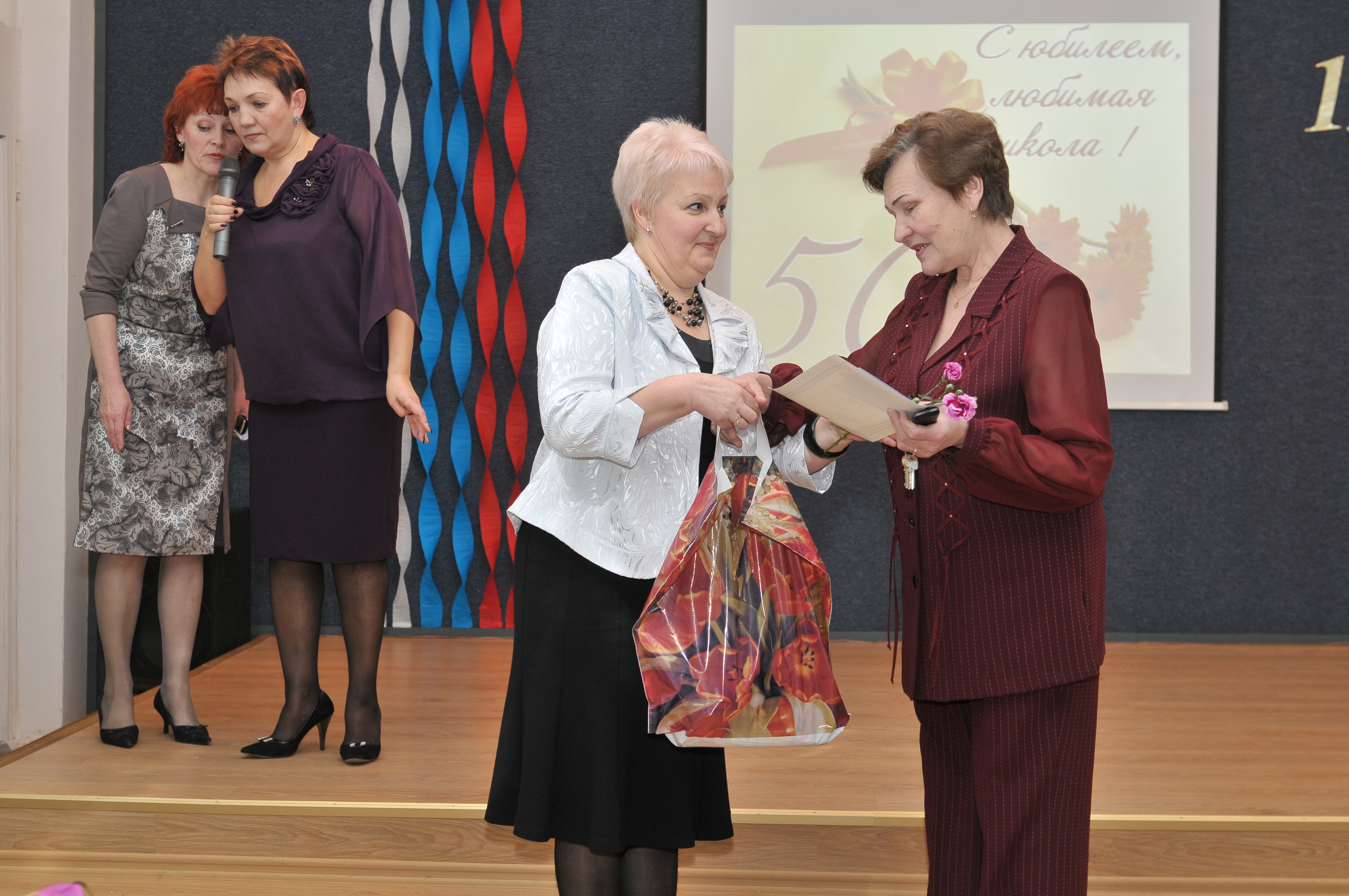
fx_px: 1965
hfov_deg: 37.9
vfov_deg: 25.7
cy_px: 448
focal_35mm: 52
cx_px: 674
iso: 320
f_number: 4
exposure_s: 1/125
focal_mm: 35
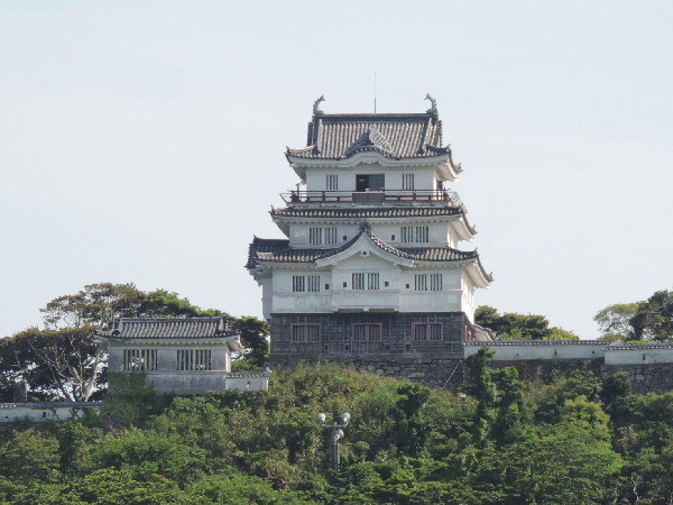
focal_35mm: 225
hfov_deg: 8.8
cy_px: 252
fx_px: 4374
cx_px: 336
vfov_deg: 6.6
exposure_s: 1/320
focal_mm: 40.1
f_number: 4.6
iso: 80
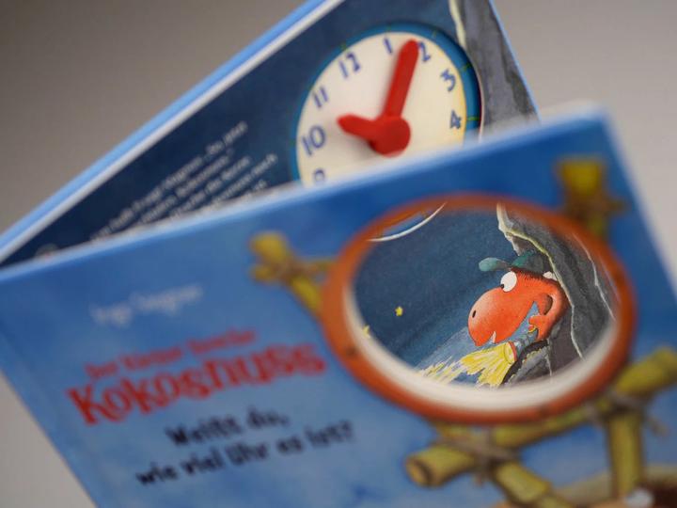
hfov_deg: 21.8
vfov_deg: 16.4
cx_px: 338
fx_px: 1760
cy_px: 254
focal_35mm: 90
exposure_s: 1/100
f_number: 1.8
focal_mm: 45
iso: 125
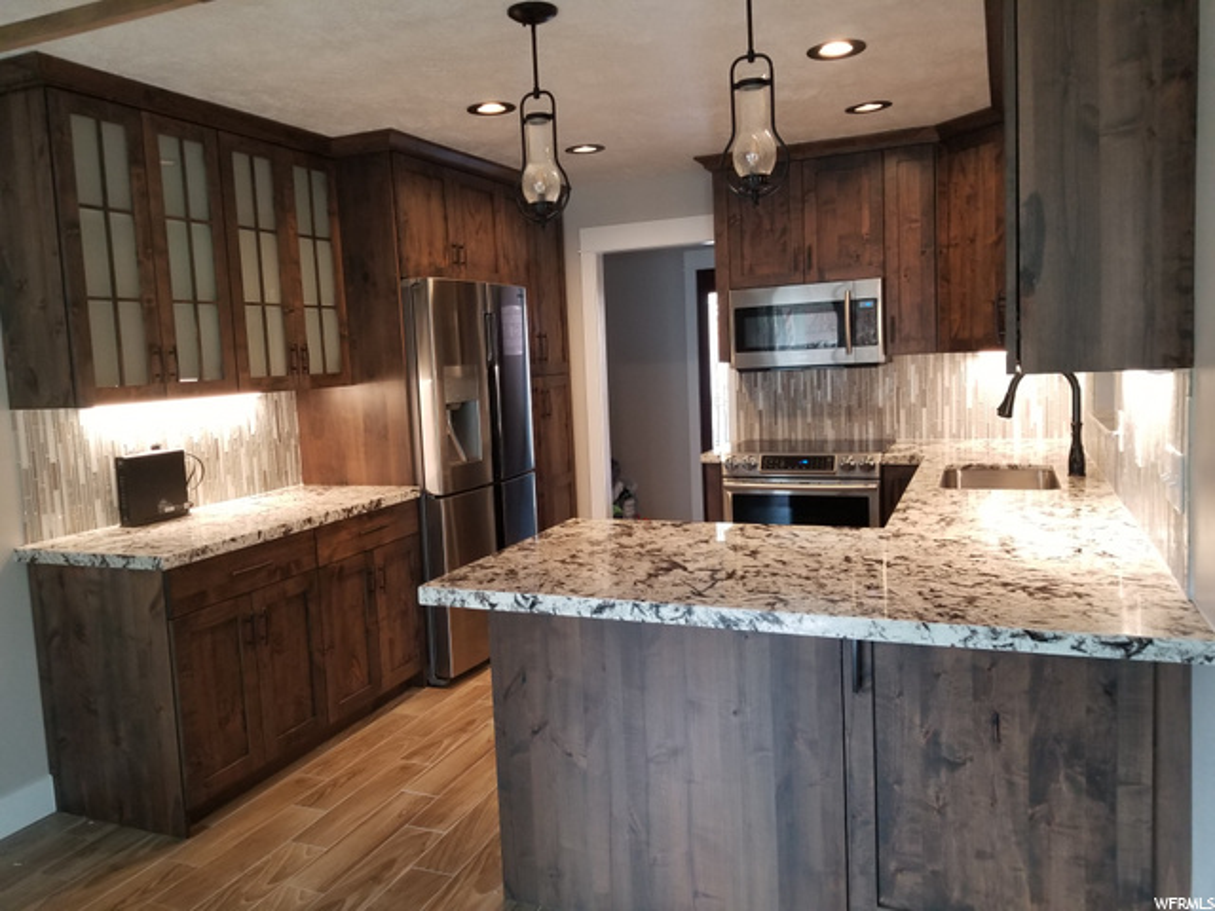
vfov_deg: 53.1
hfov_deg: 67.3
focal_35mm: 26
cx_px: 608
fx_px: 913
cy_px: 456
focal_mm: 4.25
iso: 160
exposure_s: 1/40
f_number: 1.7
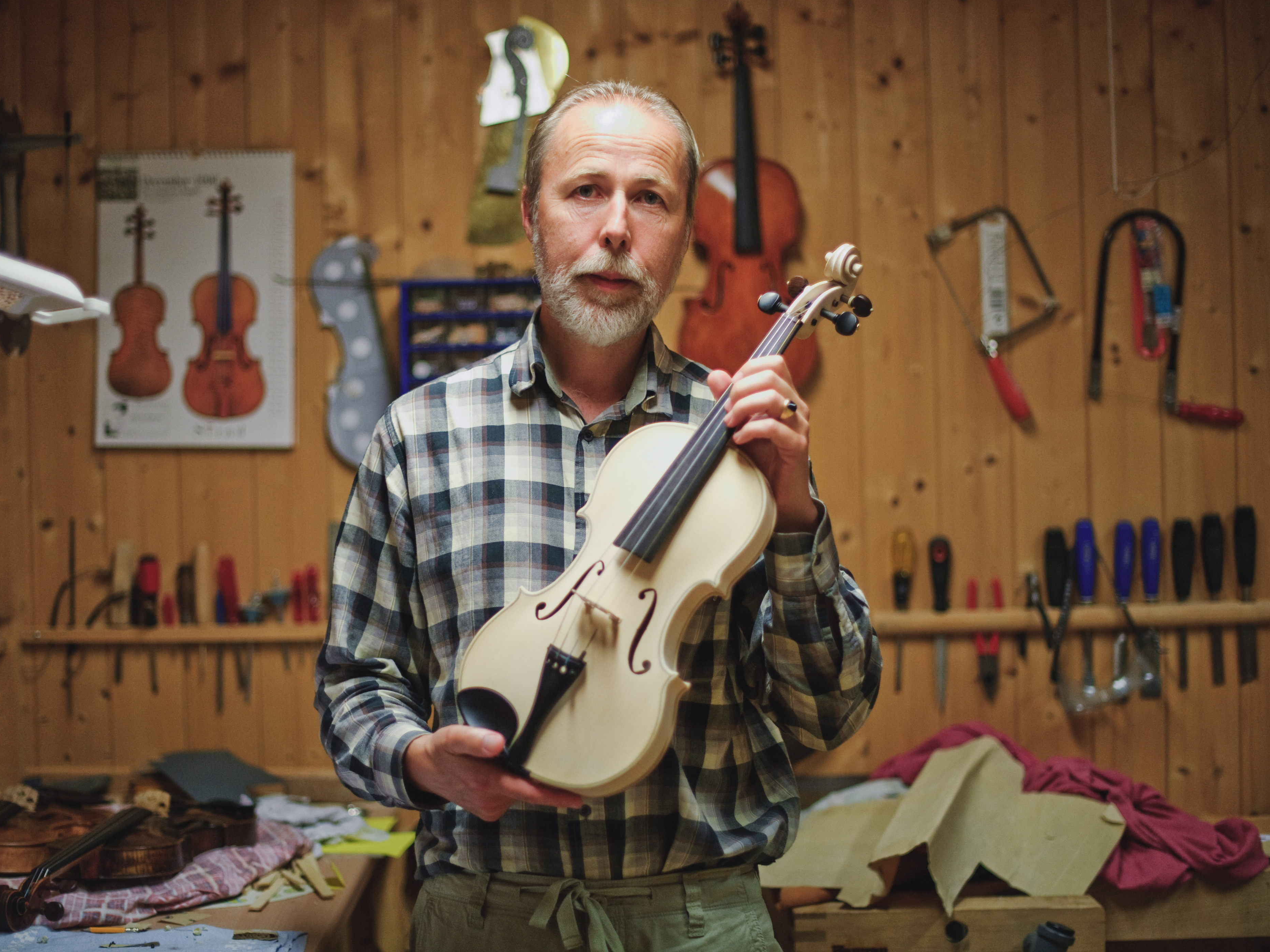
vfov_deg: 26.6
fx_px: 2018
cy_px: 477
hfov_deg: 34.9
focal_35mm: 55
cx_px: 565
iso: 2500
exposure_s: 1/800
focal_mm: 50
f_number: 1.6
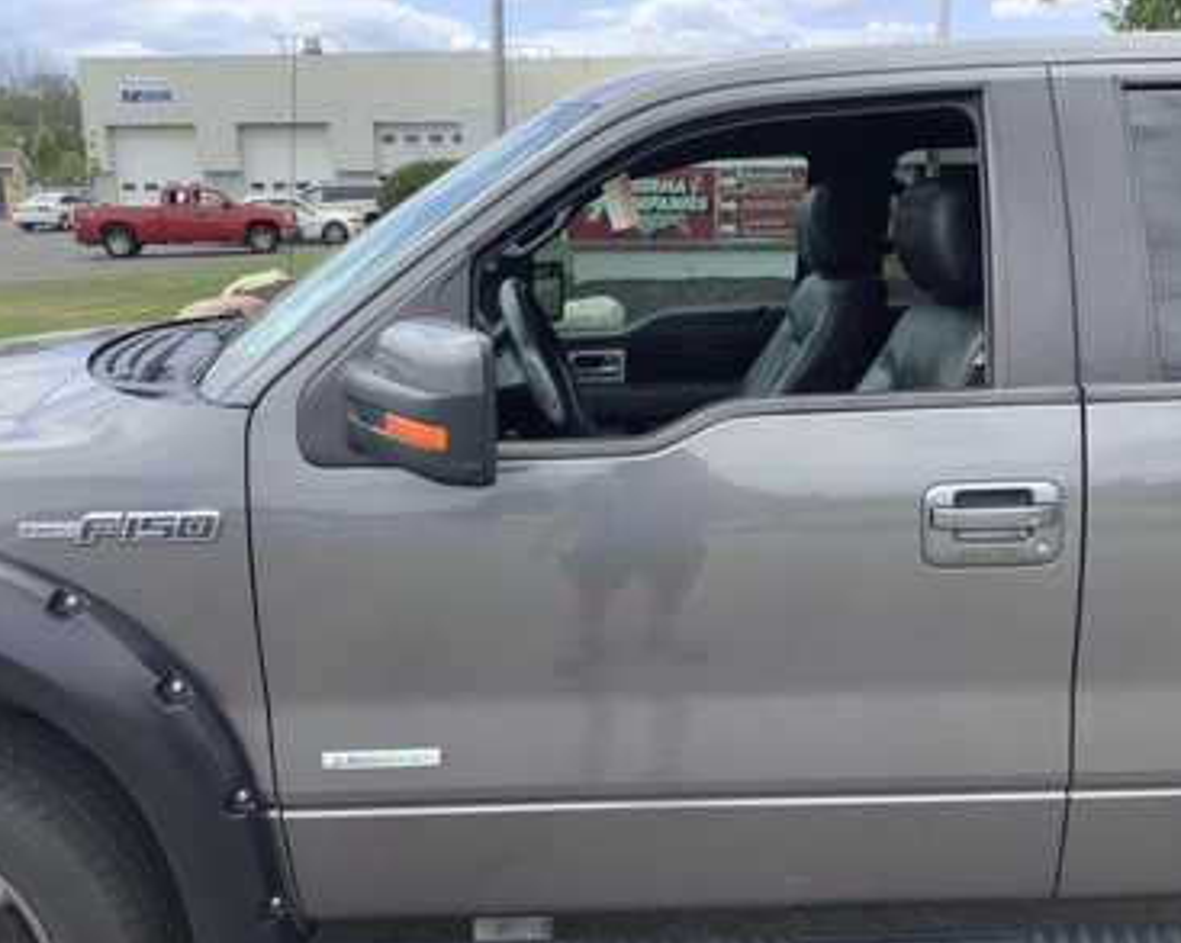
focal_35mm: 33
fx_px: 1153
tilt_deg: -17.0
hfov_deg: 54.2
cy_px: 480
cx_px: 631
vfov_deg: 44.5
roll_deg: +0.8
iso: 25
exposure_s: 1/416
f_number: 2.4
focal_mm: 3.3
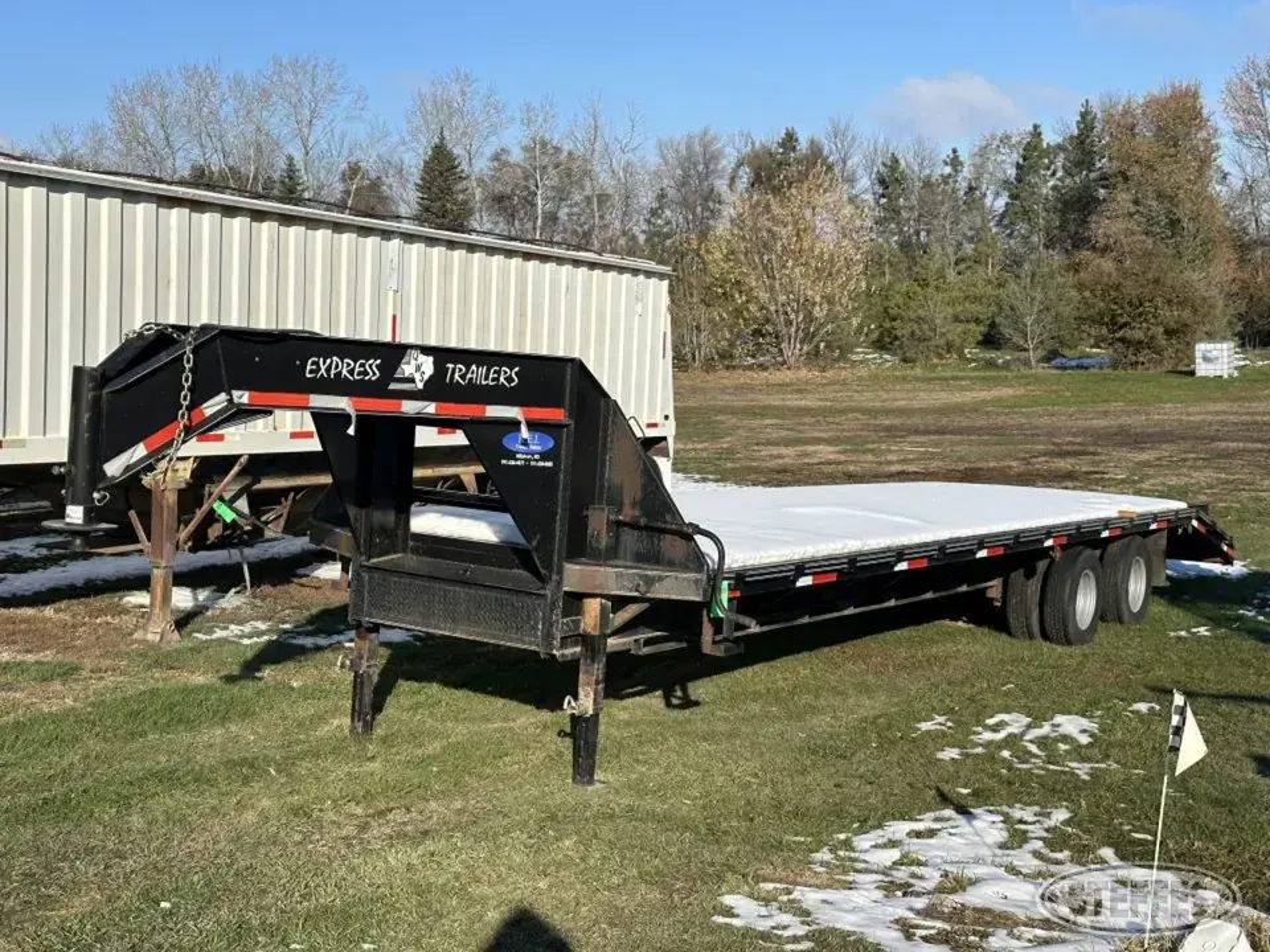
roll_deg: +1.1
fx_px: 1761
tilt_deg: -5.4
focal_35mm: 48
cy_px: 476
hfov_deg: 39.7
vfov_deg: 30.3
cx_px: 635
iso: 64
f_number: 1.78
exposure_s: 1/4566
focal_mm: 6.86
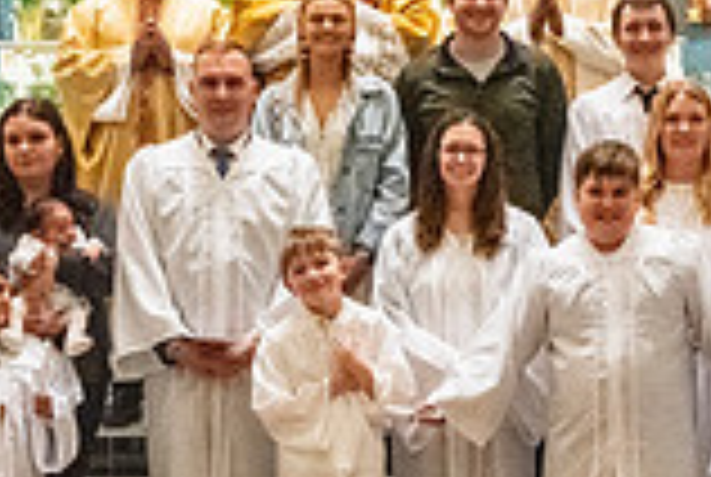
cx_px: 400
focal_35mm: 88
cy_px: 340
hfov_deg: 23.1
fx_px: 1741
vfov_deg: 15.5
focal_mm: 24
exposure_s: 1/60
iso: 5000
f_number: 11
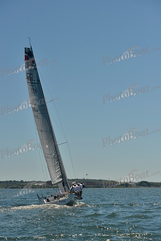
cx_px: 80
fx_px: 469
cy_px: 120
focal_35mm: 70
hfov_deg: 19.5
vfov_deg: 28.8
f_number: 7.1
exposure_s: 1/1250
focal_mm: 70
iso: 280
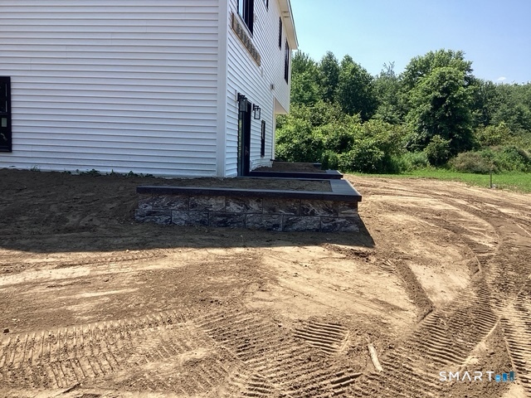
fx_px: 476
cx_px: 266
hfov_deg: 58.4
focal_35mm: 31
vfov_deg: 45.4
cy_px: 199
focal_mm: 3.3
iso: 25
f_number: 2.4
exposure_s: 1/776
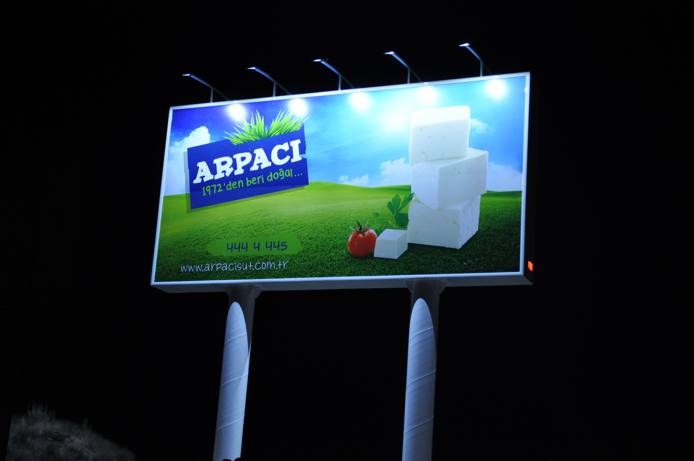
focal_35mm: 60
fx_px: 1155
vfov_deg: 22.6
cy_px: 230
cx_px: 347
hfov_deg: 33.4
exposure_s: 1/10
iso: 800
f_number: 5.3
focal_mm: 40
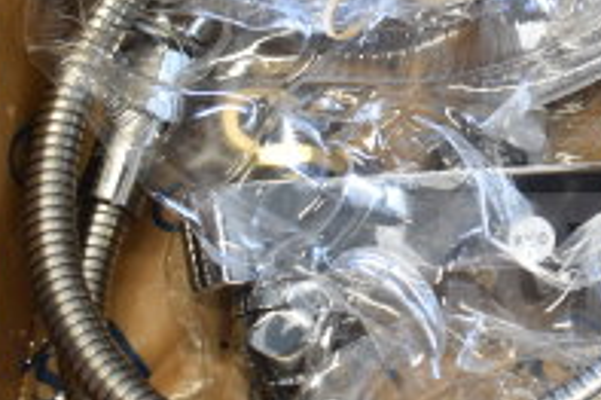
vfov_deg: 13.9
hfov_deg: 19.6
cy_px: 96
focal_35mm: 98
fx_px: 1627
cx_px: 741
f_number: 3.8
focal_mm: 21
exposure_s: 1/30
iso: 400
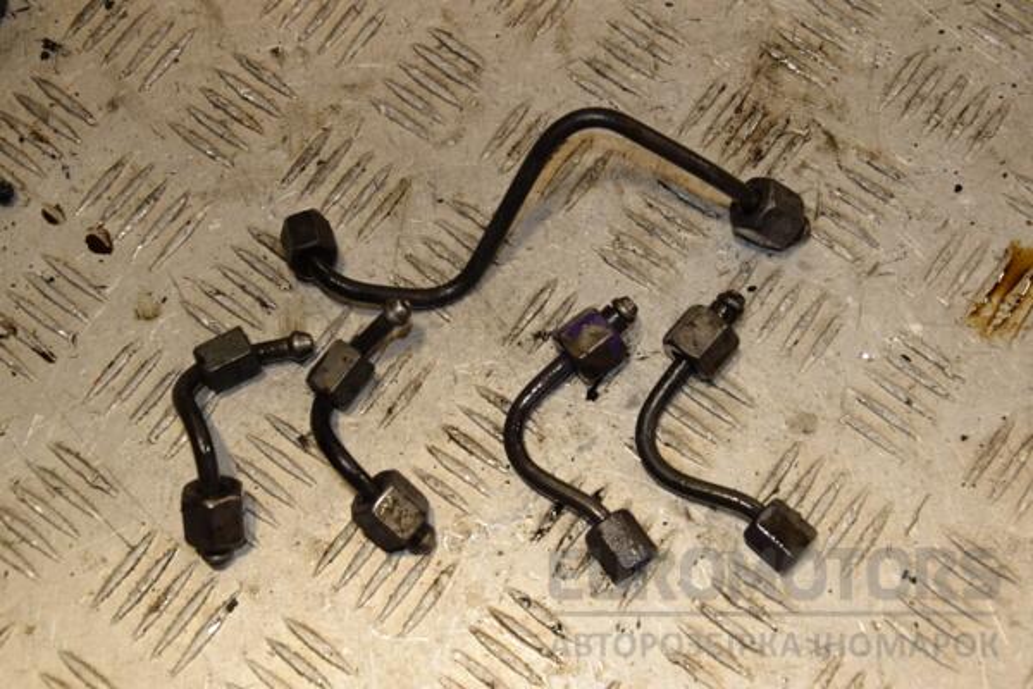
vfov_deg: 22.6
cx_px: 516
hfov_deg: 33.4
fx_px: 1722
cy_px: 344
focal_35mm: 60
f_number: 8
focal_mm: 40
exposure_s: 1/200
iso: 800
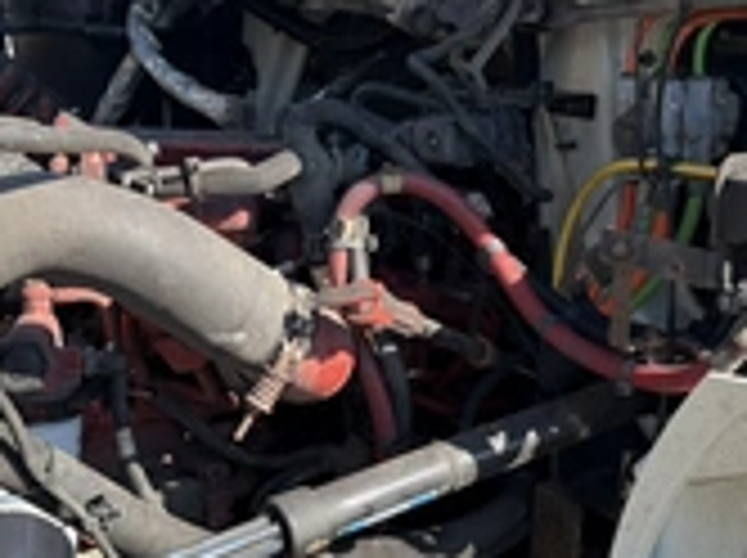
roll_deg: -1.8
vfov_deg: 25.2
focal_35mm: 58
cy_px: 279
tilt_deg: -15.7
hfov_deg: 33.2
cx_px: 446
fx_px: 1250
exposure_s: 1/1493
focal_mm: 6.76
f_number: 1.78
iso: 100
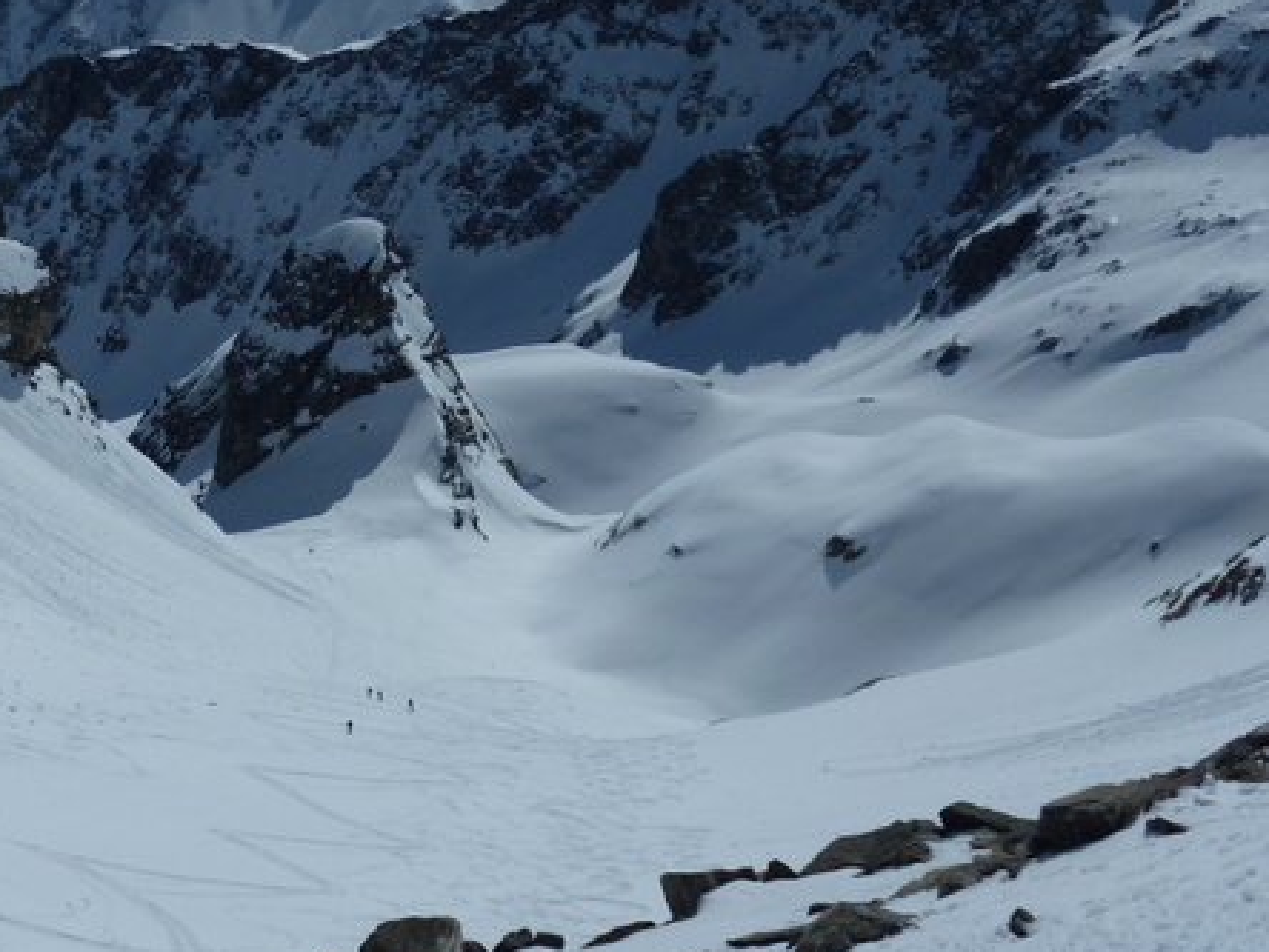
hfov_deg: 29.7
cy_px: 337
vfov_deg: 23.2
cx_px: 171
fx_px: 2310
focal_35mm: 63
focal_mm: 6.3
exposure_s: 1/400
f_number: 11
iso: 80
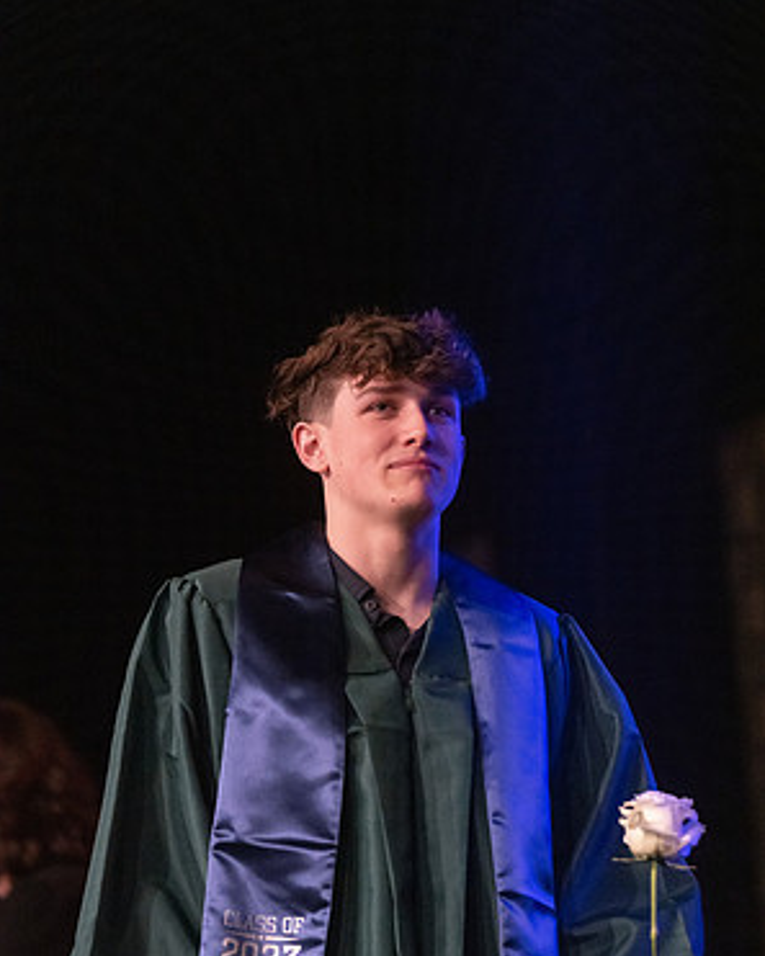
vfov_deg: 13.7
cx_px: 384
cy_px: 575
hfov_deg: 11.0
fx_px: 3989
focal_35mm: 141
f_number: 2.8
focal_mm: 124
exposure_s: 1/1000
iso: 16000
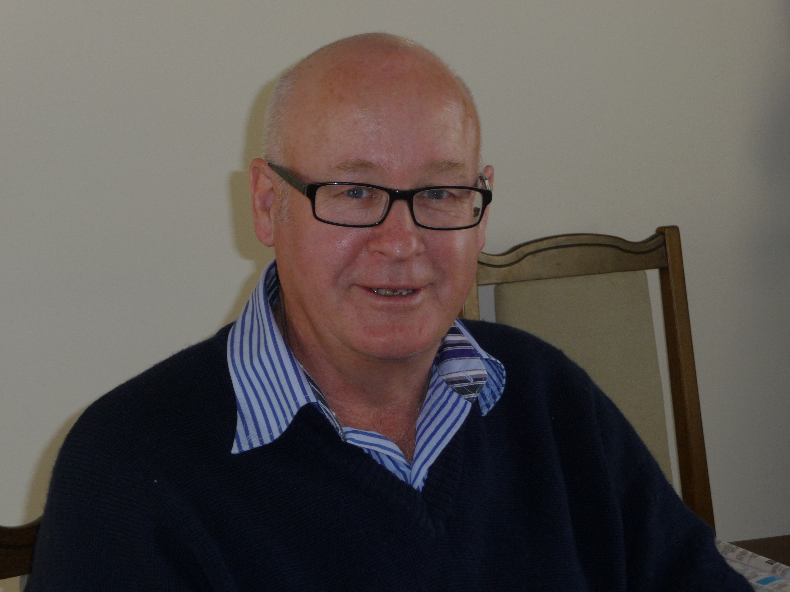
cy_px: 296
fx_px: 2556
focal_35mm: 112
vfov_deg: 13.2
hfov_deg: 17.6
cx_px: 395
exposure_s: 1/40
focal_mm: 19.1
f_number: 4.7
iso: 100
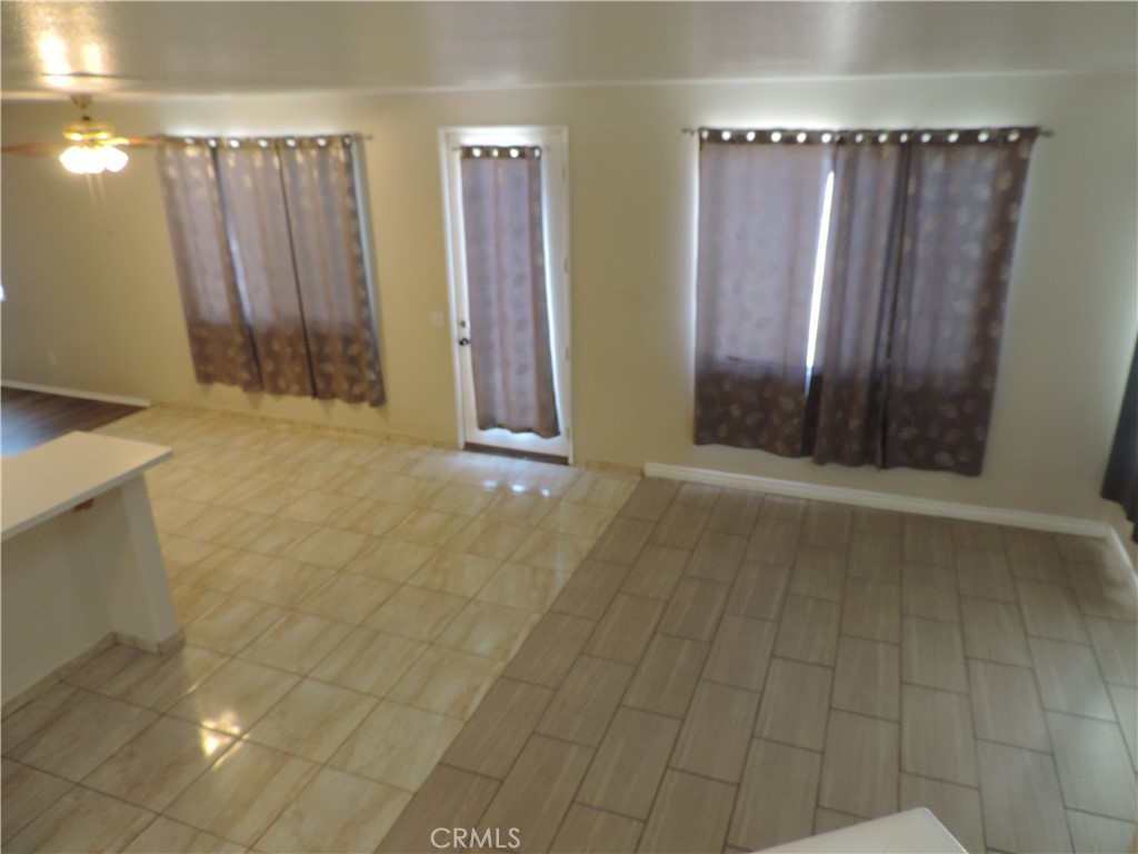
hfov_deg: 71.6
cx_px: 569
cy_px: 427
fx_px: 789
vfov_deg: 56.8
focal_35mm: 24
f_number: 3
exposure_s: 1/30
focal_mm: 4.3
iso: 280
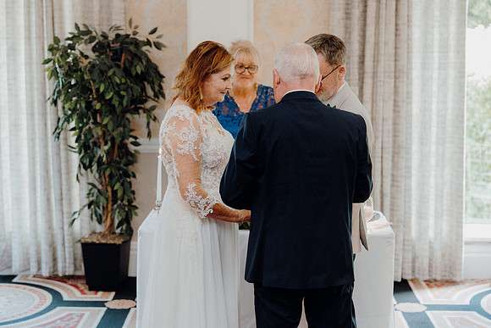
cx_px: 246
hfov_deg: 29.6
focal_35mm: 68
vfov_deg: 20.0
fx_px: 928
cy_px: 164
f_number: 3.5
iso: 2500
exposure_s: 1/160
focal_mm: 68
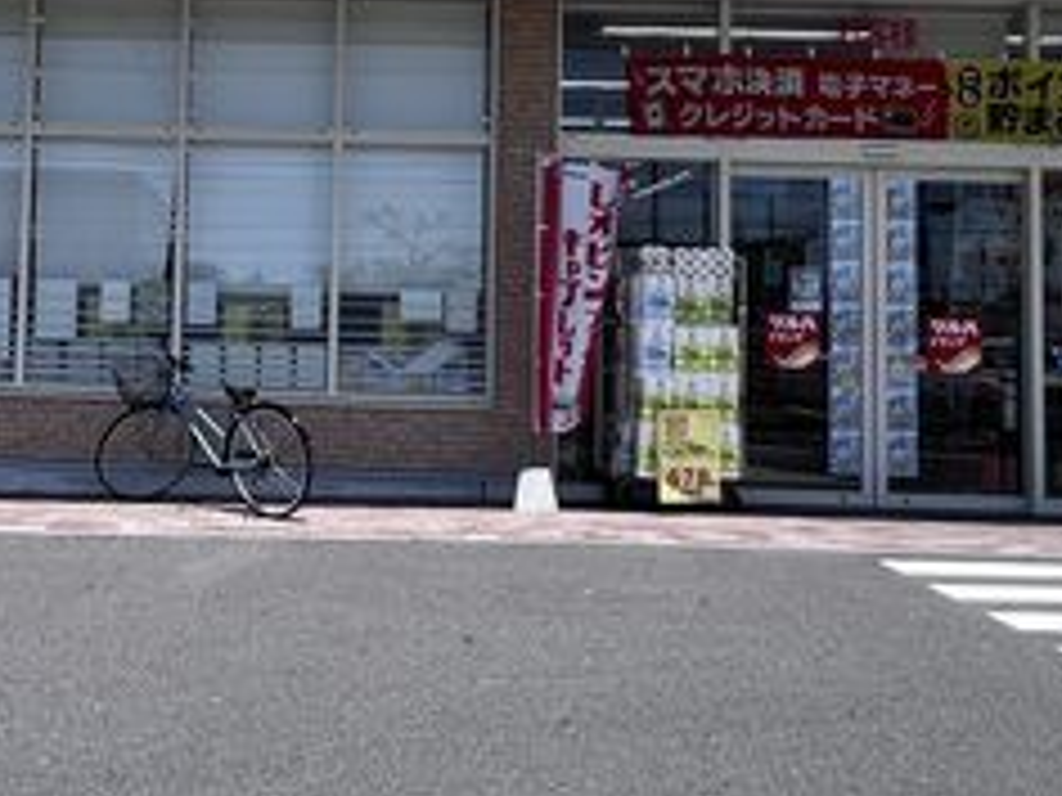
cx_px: 261
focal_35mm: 44
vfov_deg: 32.5
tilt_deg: +3.8
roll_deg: -1.2
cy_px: 247
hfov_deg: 41.6
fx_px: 1350
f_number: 1.8
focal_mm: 1.57
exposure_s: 1/1292
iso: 32
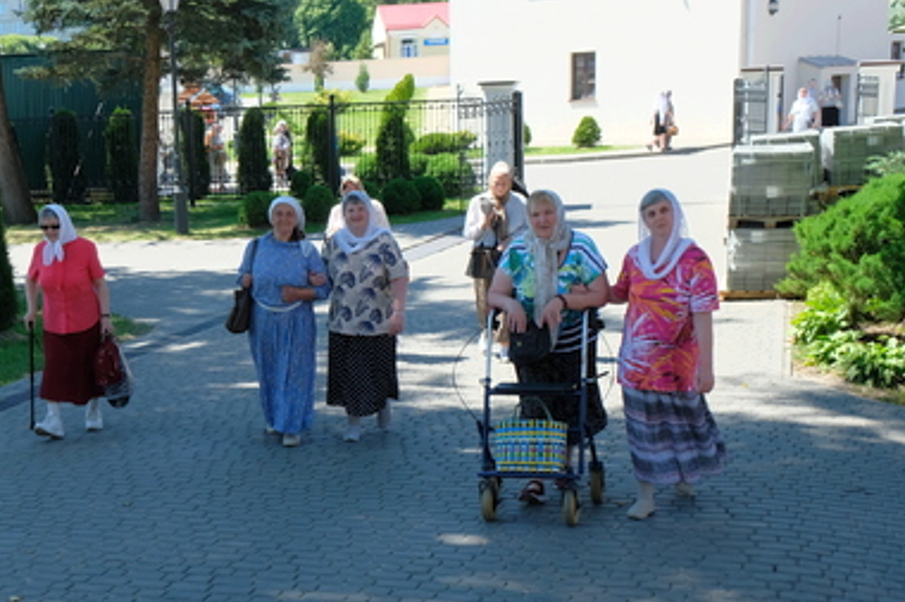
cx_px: 148
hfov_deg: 32.7
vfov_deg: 22.8
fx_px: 1482
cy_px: 420
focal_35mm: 59
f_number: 8
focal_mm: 23.3
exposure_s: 1/170
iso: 400
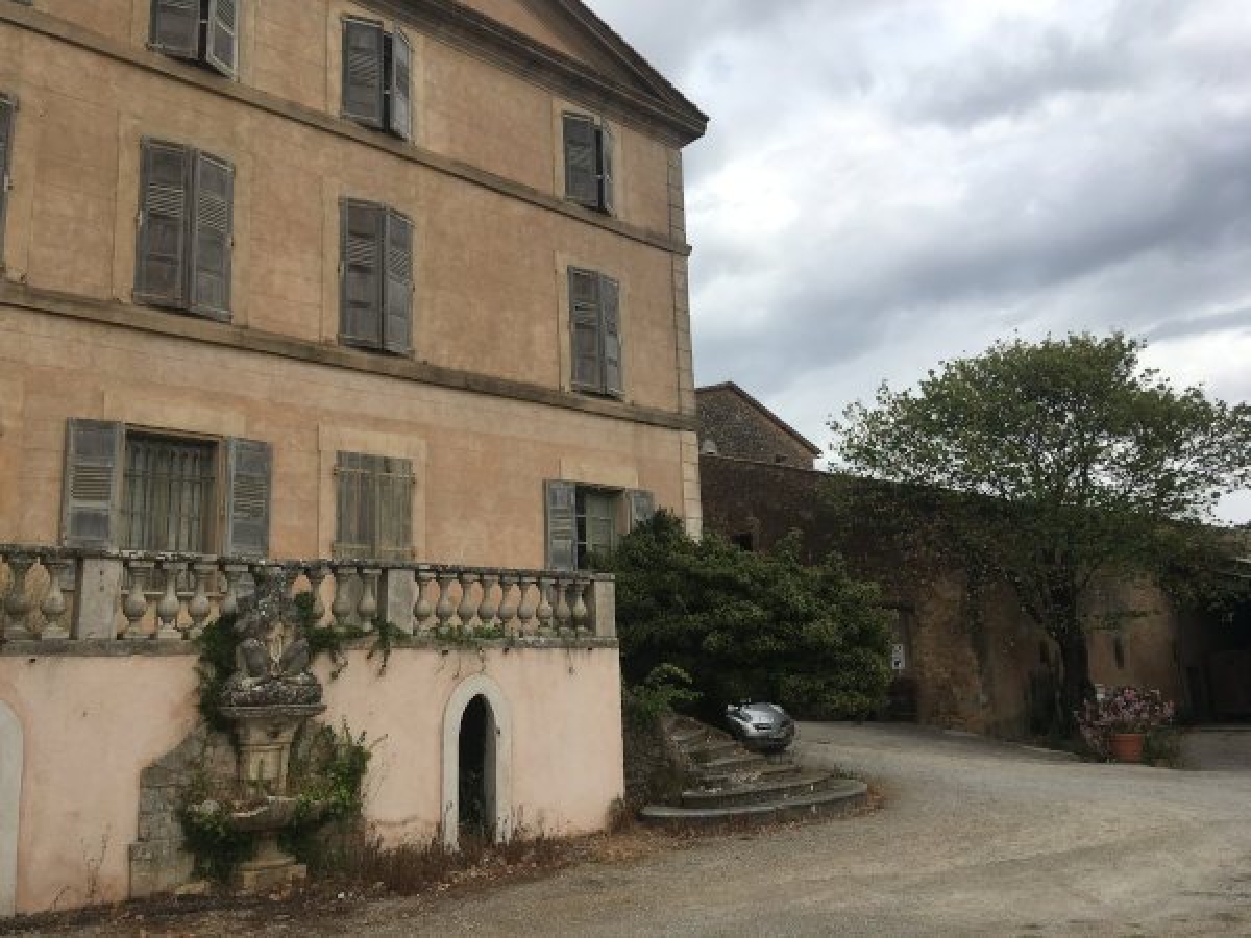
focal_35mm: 29
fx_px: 1048
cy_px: 469
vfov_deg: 48.2
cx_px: 626
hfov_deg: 61.7
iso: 25
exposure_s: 1/1304
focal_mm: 4.15
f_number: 2.2
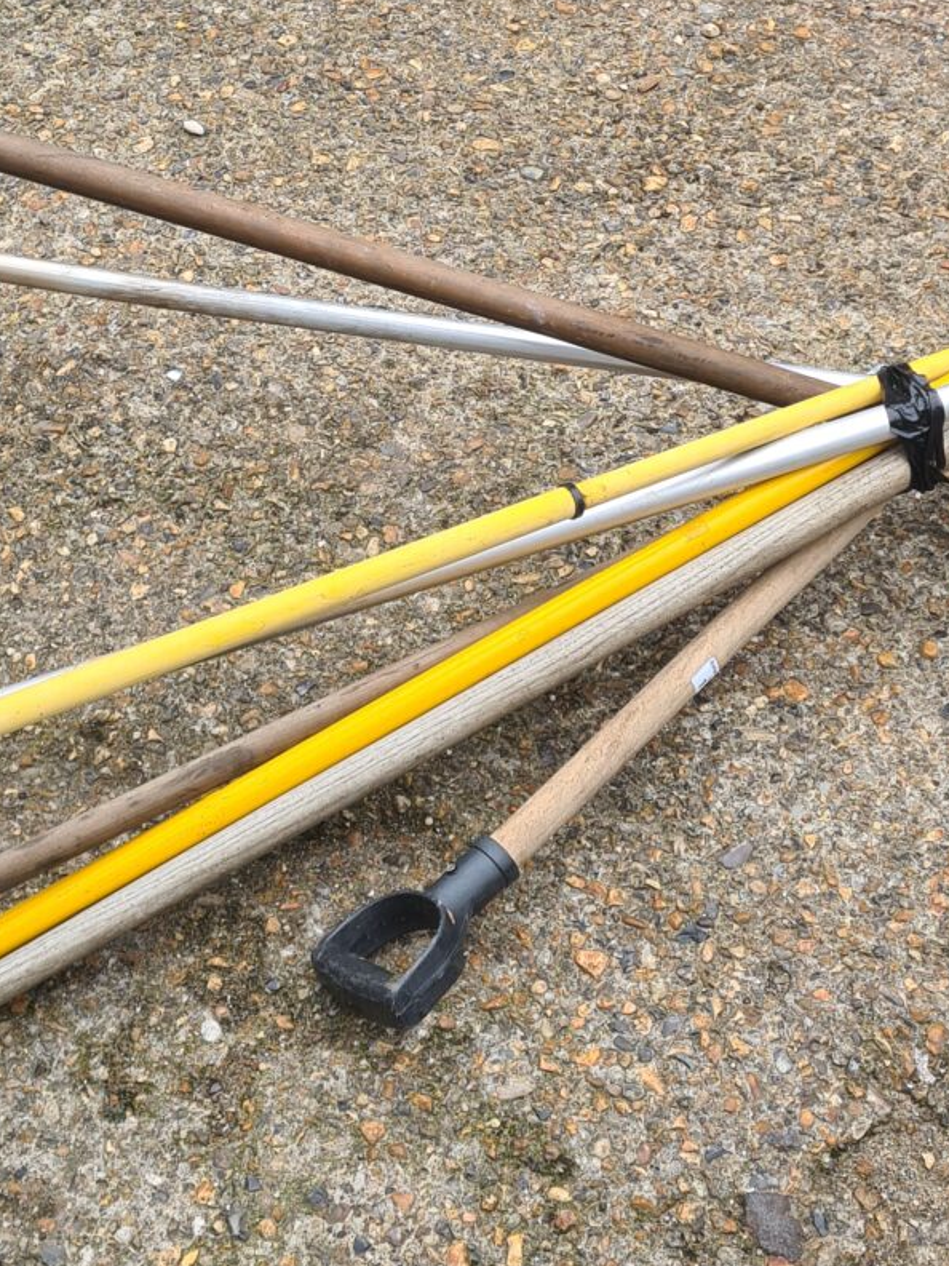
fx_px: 2303
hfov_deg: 23.2
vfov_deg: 30.5
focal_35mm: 63
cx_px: 585
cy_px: 401
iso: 50
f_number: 1.8
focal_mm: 5.4
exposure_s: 1/327
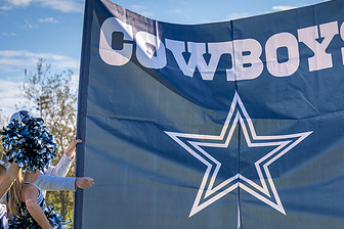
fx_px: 1156
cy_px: 189
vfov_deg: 11.3
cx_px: 248
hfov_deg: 16.9
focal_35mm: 121
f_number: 4.5
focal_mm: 70
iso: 400
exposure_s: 1/2000
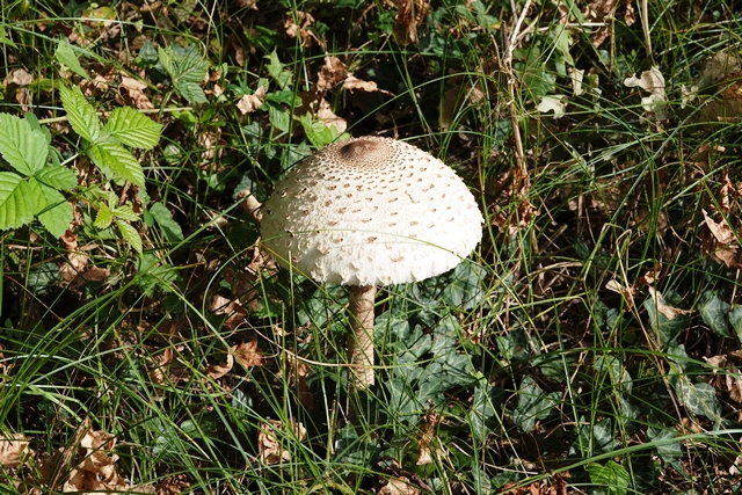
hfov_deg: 22.4
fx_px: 1876
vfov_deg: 15.0
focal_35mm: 91
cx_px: 371
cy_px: 248
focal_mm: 33.51
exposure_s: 1/100
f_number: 8
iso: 100
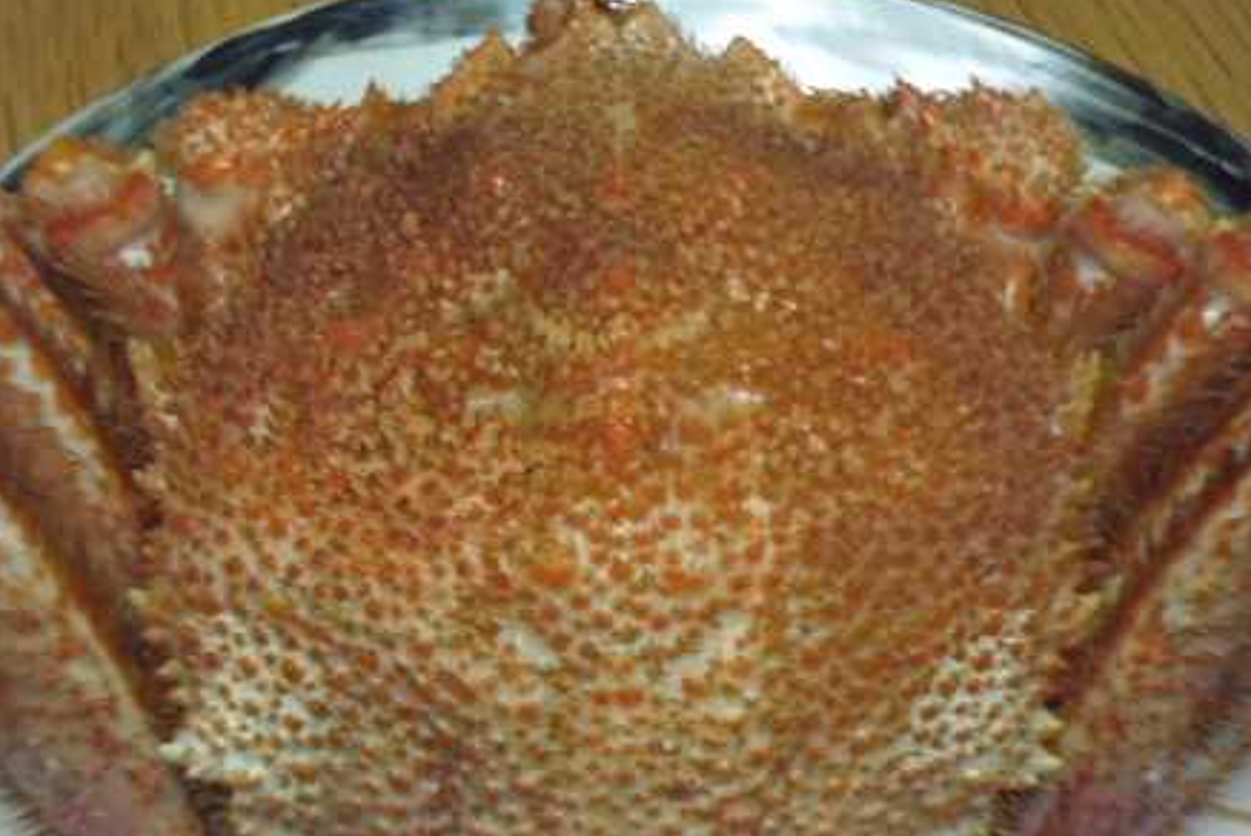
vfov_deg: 27.6
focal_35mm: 49
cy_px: 449
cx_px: 636
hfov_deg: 40.3
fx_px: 1704
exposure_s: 1/15
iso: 400
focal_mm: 8.1
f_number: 3.8
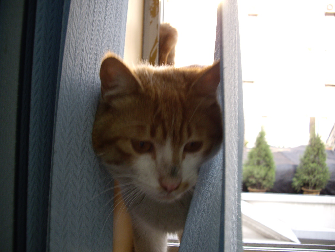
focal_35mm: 38
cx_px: 168
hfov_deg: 49.0
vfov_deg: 37.7
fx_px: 368
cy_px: 126
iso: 200
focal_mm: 7.9
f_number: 2.8
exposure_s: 1/80
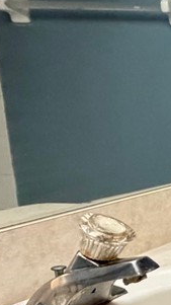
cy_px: 194
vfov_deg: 28.9
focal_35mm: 73
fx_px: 589
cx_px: 552
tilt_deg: -10.1
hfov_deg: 10.2
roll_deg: -1.2
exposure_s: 1/60
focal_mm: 2.22
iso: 640
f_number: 2.2
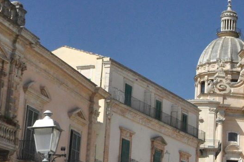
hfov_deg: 16.1
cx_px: 312
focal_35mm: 121
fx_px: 819
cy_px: 71
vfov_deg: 11.3
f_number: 18
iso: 1250
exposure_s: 1/320
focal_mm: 22
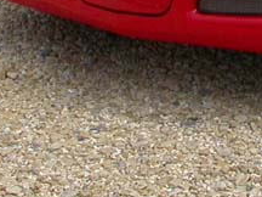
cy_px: -203
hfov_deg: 10.7
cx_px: 371
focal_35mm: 180
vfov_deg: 7.9
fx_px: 1362
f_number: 7.5
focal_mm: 7.85
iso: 100
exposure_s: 1/356
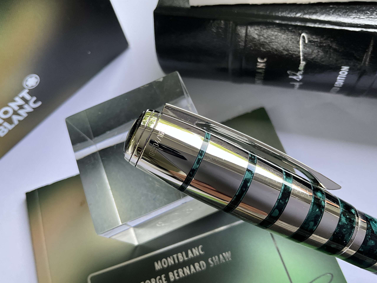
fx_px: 316
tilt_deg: -67.9
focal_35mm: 29
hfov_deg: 61.7
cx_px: 188
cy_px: 142
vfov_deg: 48.2
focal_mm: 3
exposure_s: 1/122
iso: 64
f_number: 1.8
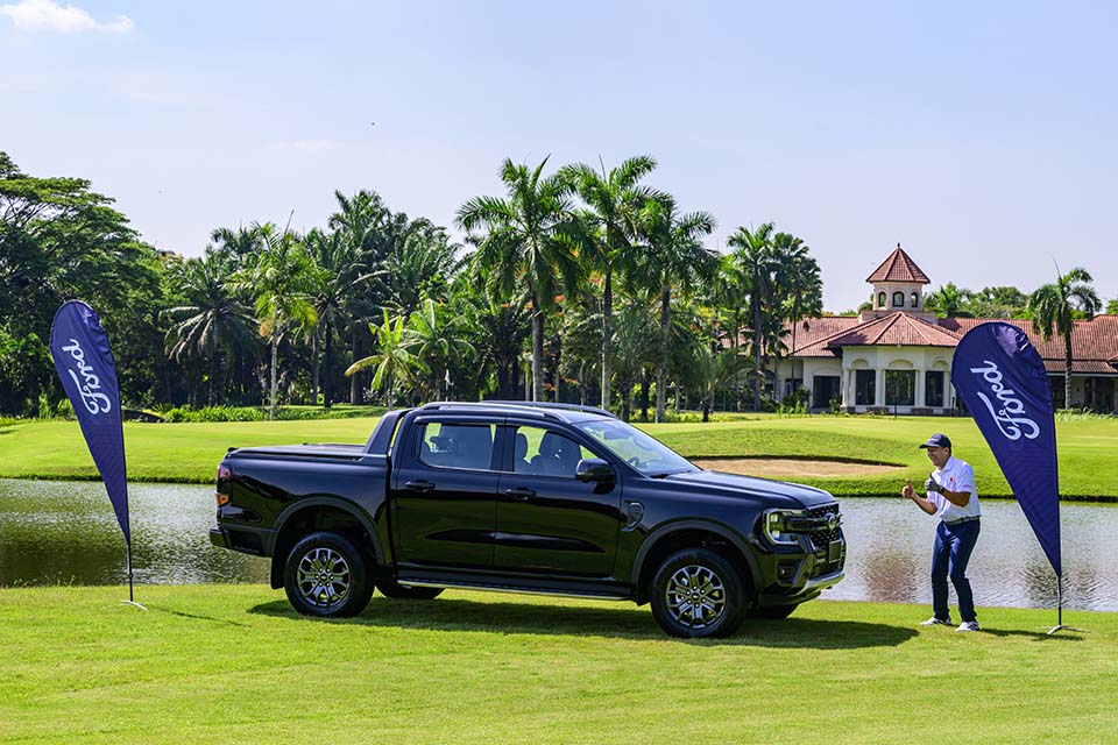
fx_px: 2174
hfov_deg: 28.8
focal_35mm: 70
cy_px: 372
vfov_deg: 19.5
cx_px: 559
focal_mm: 70
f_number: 9
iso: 250
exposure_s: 1/500
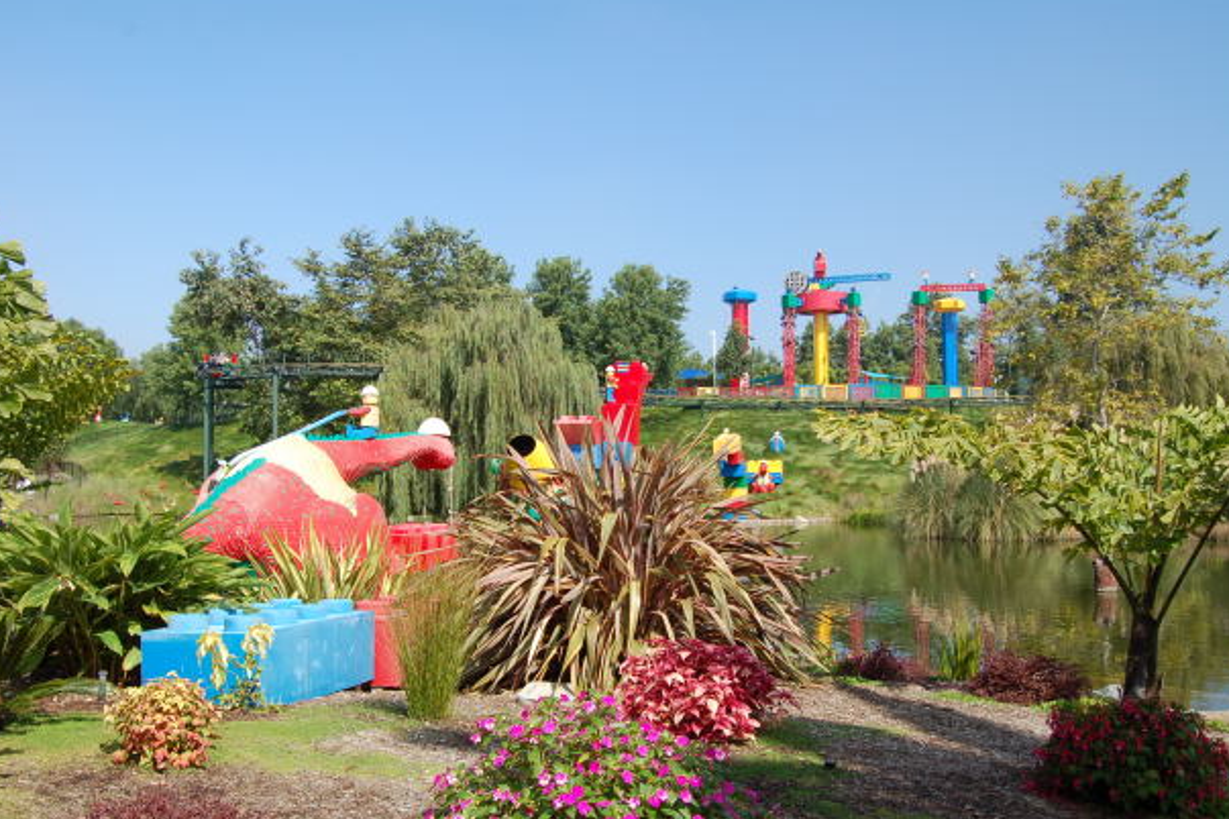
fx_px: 1195
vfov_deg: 37.8
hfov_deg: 54.4
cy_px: 422
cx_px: 603
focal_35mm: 35
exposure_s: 1/250
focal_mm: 22
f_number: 8
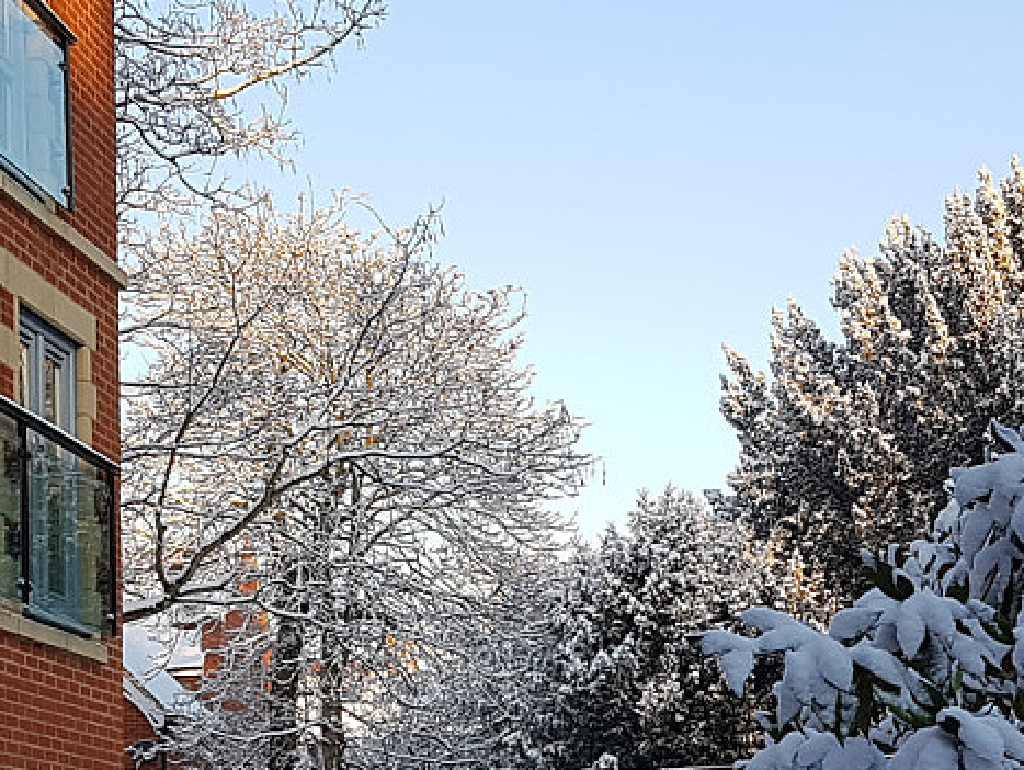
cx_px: 636
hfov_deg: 21.9
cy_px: 816
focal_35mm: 89
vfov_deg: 16.2
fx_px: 2635
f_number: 1.7
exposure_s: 1/459
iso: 50
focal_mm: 4.2
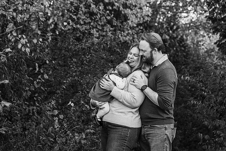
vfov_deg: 16.9
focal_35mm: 81
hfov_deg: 25.2
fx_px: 506
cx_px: 113
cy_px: 63
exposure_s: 1/640
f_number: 3.5
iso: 640
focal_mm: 60
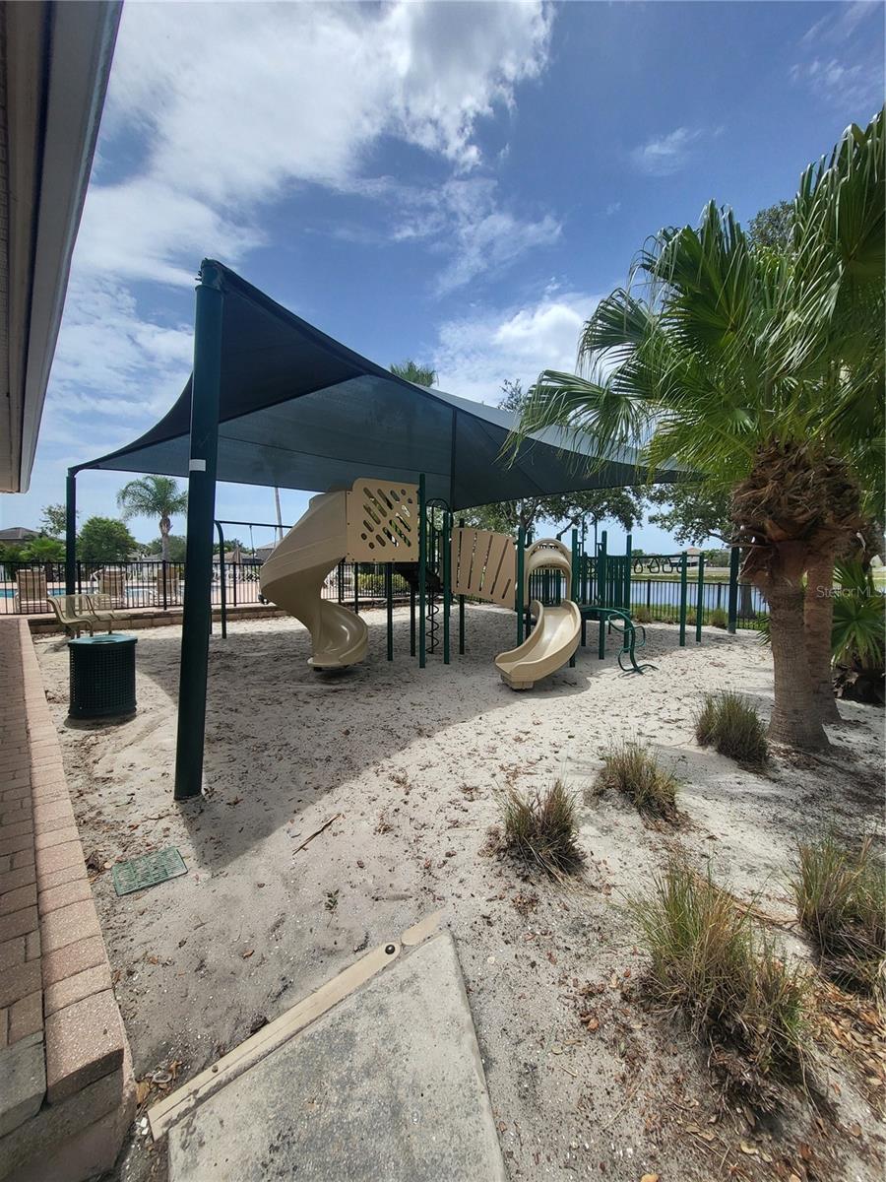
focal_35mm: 13
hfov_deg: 89.9
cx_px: 443
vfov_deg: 106.2
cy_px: 591
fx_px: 444
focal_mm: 1.74
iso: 32
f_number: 2.2
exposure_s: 1/1668
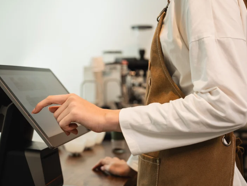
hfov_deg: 36.0
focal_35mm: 53
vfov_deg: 27.5
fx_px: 378
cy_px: 94
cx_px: 96
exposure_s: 1/320
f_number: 2.8
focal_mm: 38
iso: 640
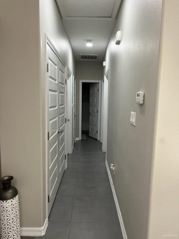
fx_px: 179
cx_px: 90
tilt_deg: -6.4
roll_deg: -1.8
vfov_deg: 67.3
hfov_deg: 53.1
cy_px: 120
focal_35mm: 26
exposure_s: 1/84
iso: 125
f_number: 1.5
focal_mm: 5.7
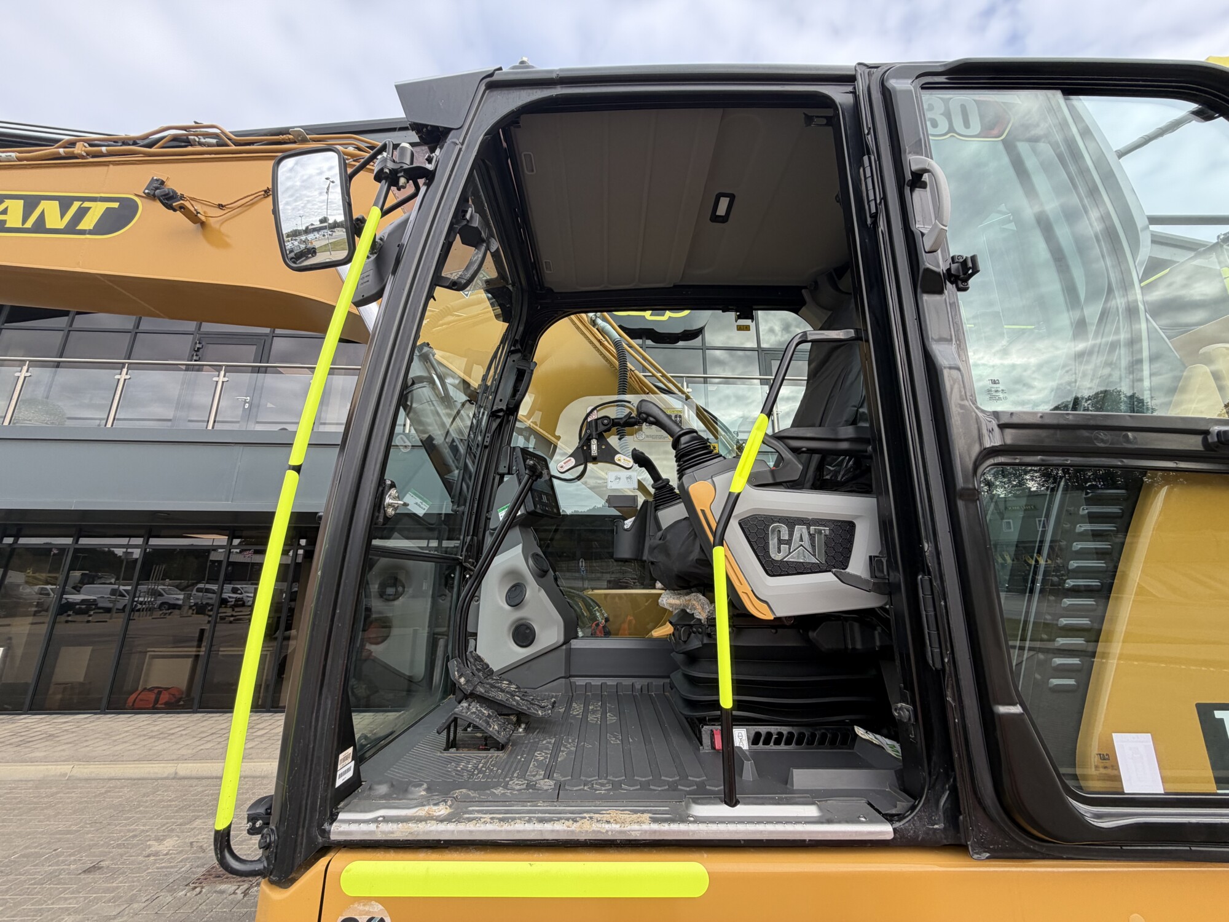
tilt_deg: +16.1
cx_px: 614
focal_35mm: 14
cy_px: 461
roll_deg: +0.4
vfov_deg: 85.7
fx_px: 497
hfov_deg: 102.1
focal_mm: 2.22
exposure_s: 1/241
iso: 40
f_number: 2.2
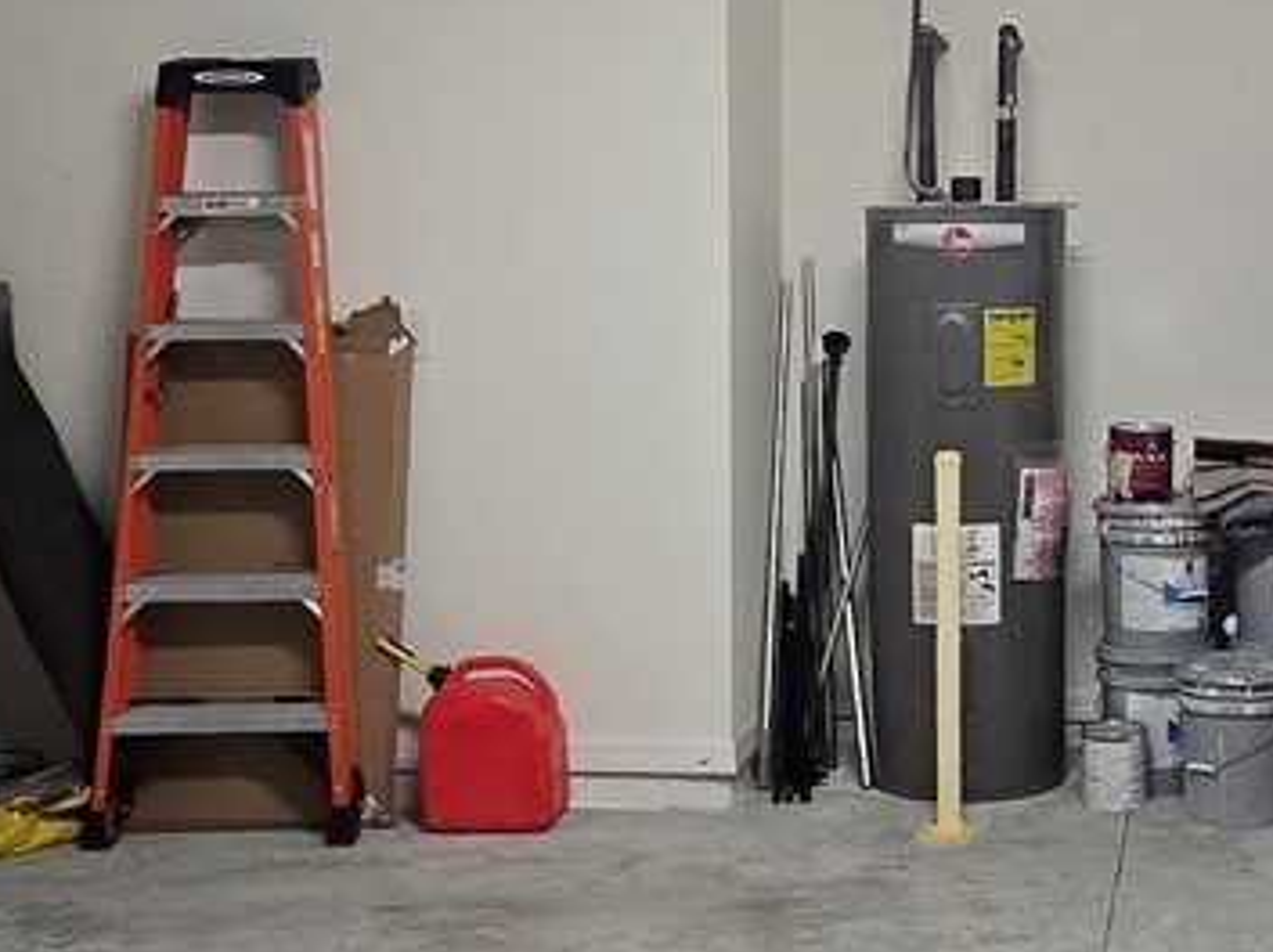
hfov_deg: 31.4
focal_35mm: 59
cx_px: 1111
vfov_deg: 24.8
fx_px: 2168
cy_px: 411
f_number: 2.2
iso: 400
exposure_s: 1/60
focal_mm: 2.2
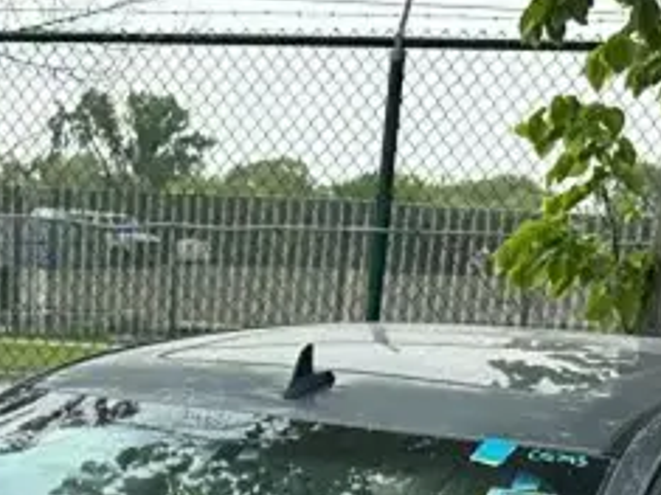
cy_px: 996
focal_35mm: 98
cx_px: 48
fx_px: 1870
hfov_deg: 19.6
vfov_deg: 13.0
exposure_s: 1/2882
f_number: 1.78
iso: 80
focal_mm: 6.86
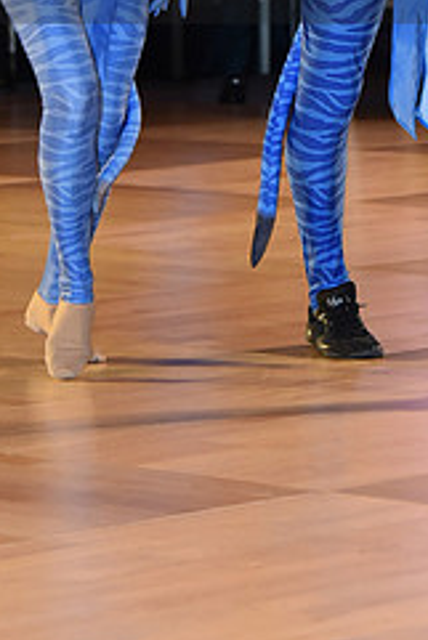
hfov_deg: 5.1
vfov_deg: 7.6
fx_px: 4790
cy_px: -64
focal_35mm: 269
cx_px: 312
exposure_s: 1/250
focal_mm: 112
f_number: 5
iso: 2000
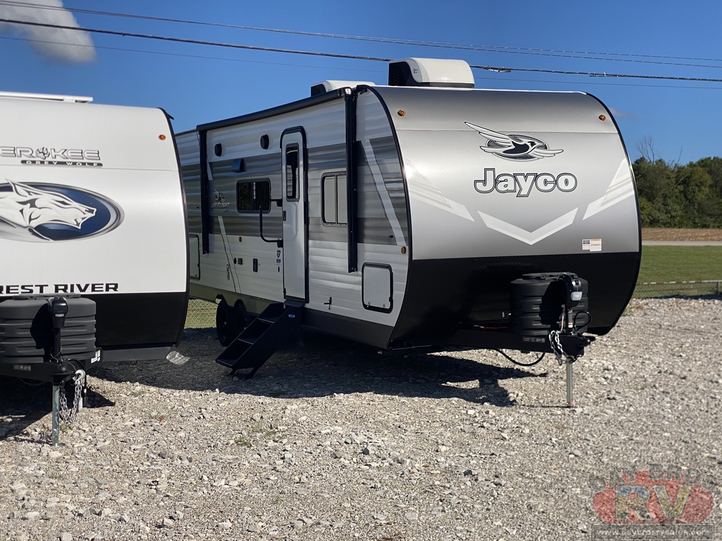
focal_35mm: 52
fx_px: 1085
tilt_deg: -1.3
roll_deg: -1.2
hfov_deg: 36.8
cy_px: 270
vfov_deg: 28.0
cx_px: 361
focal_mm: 6
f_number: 2
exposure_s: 1/2660
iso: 20
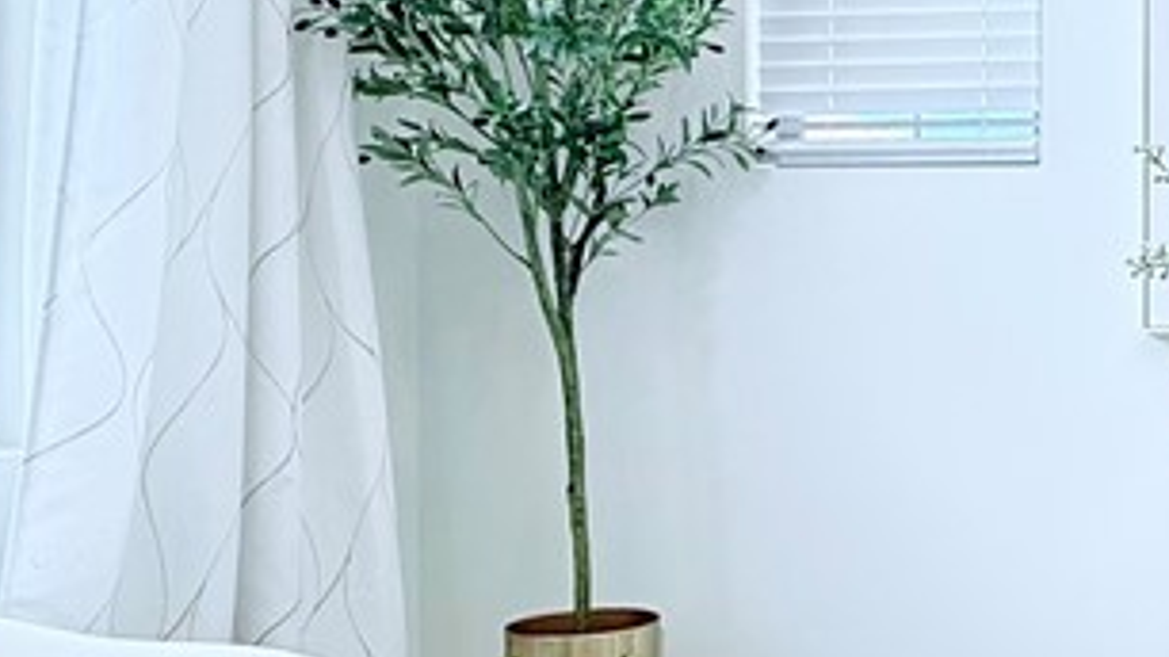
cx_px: 1226
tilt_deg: -0.2
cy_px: 294
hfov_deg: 35.7
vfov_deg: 23.5
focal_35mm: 51
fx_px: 1581
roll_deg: -0.2
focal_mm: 2.22
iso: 160
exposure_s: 1/120
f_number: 2.2
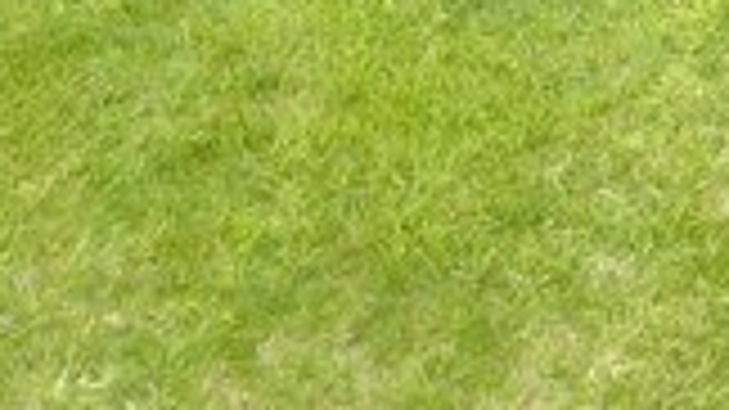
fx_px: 3459
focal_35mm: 179
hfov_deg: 11.1
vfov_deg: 6.0
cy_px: -1023
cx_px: 1368
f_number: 2.2
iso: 100
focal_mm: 4.73
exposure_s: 1/125
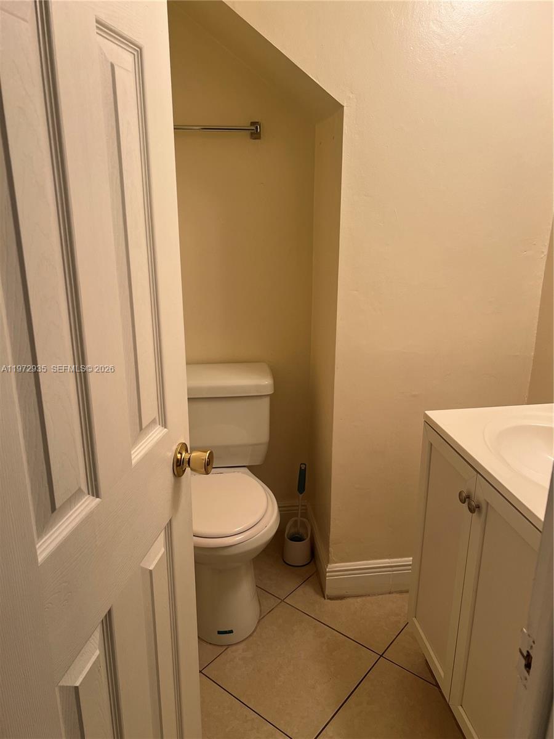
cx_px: 277
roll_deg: +0.5
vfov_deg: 67.3
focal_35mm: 26
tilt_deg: -17.4
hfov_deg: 53.1
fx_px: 555
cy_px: 370
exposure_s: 1/120
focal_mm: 5.7
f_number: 1.5
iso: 50
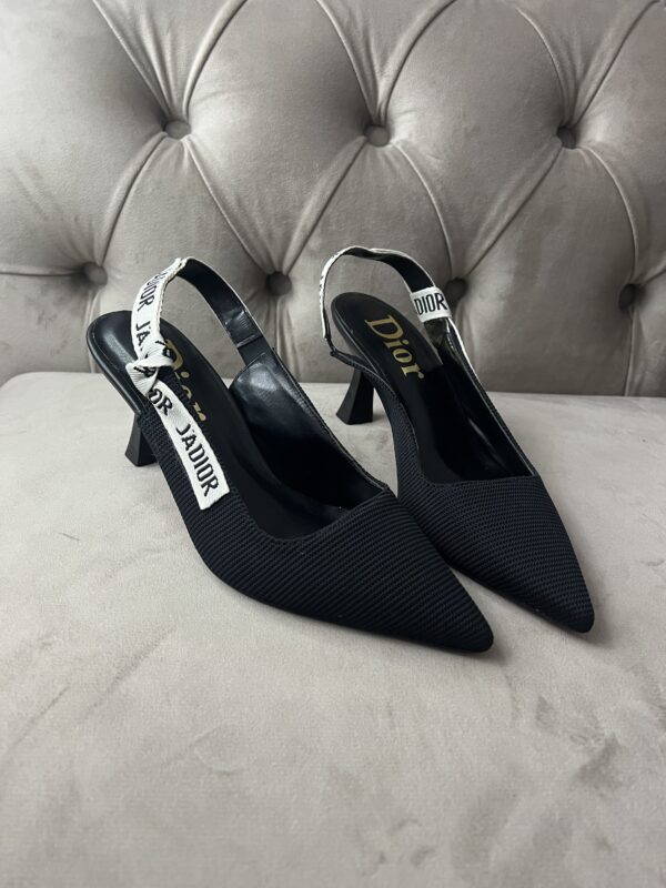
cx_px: 333
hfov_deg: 53.1
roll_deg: -3.8
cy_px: 444
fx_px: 667
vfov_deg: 67.3
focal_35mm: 26
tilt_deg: -31.6
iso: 400
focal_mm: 5.7
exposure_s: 1/50
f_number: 1.5
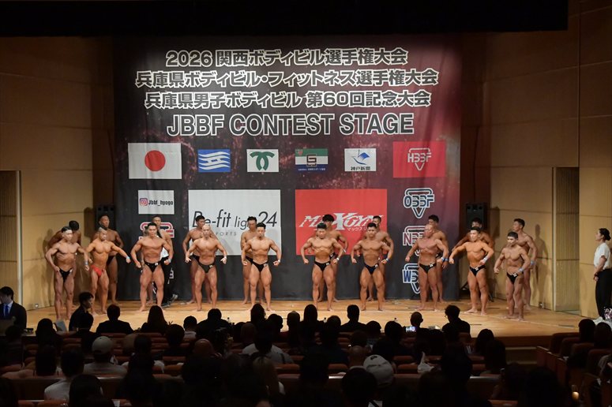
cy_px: 204
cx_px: 306
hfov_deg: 28.1
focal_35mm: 72
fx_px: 1223
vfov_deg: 18.9
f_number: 5.6
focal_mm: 48
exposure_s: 1/400
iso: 9000
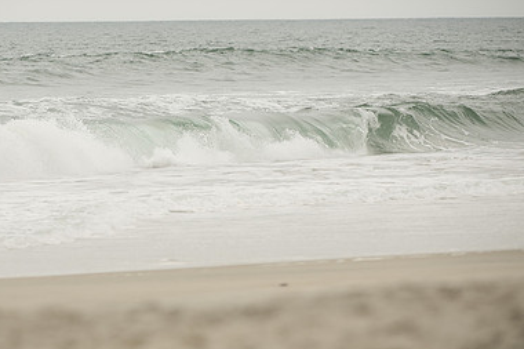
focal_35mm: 397
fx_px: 5776
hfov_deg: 5.2
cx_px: 174
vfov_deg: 3.5
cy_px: 184
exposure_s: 1/640
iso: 100
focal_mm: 260
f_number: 4.5
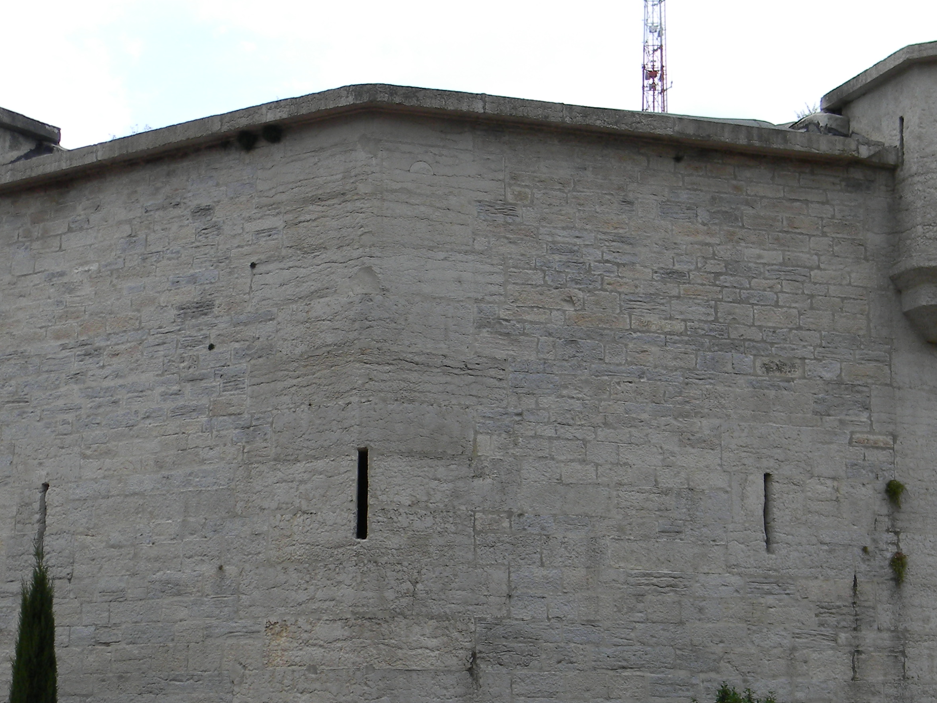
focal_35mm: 70
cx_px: 484
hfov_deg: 27.8
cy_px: 448
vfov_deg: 21.0
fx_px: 1895
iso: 80
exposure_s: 1/624
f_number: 3.8
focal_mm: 7.3
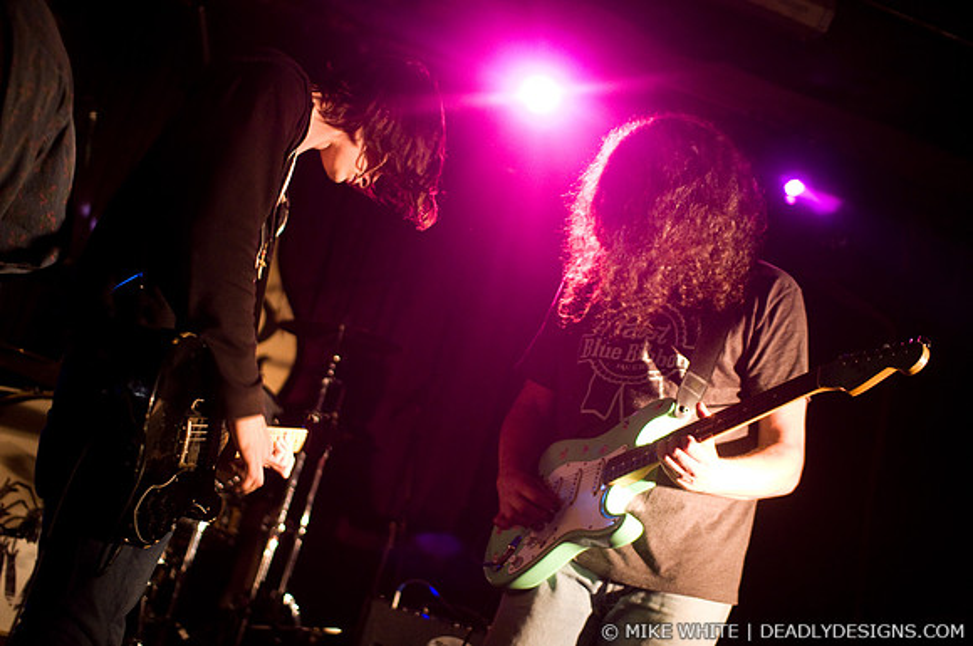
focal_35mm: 45
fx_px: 1215
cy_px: 323
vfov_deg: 29.8
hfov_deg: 43.7
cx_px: 486
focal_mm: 30
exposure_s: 1/50
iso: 1000
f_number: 1.8
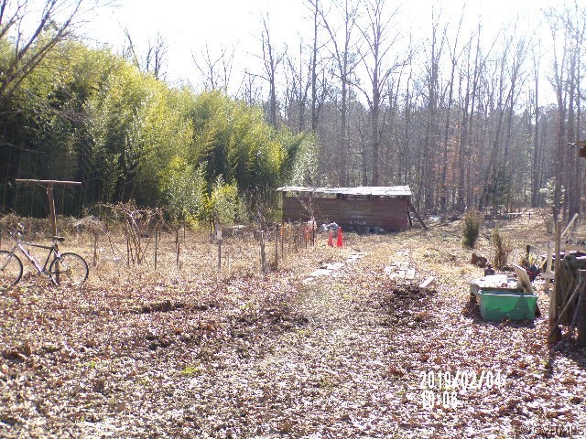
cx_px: 293
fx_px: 711
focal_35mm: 42
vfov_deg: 34.3
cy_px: 220
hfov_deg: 44.8
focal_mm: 7.6
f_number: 3.4
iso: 80
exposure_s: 1/200
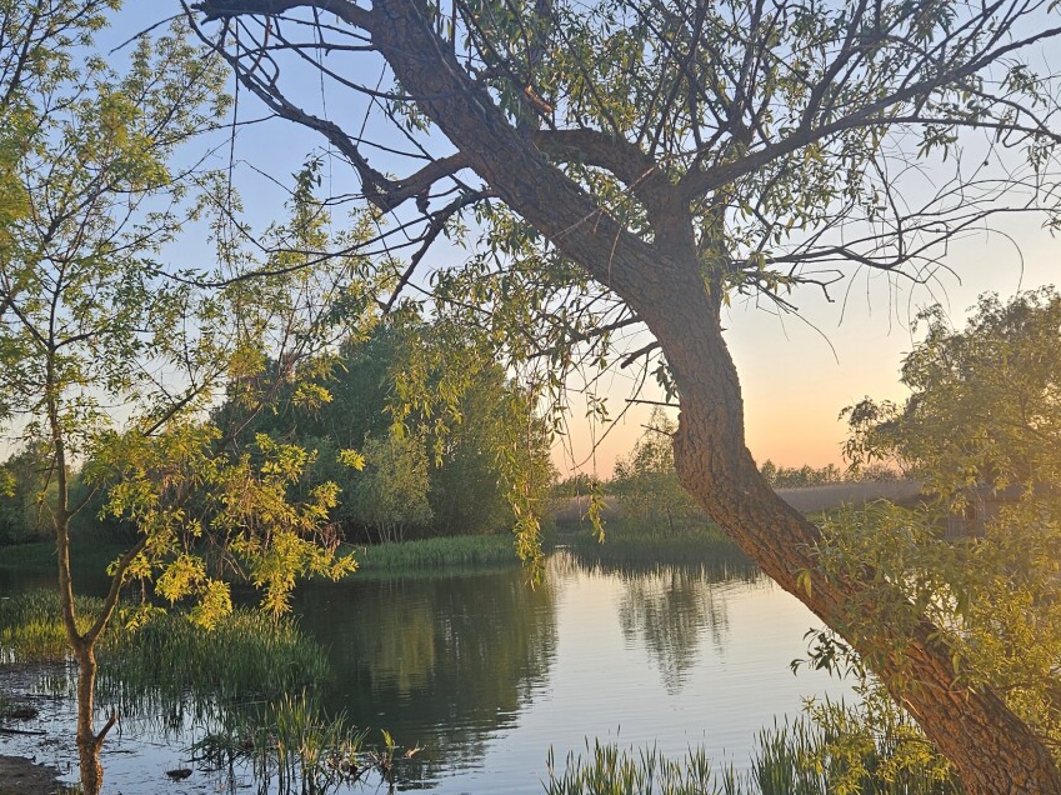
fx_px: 1134
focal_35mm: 37
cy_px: 436
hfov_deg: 50.1
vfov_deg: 38.6
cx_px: 475
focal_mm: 5.4
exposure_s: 1/364
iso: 25
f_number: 1.8
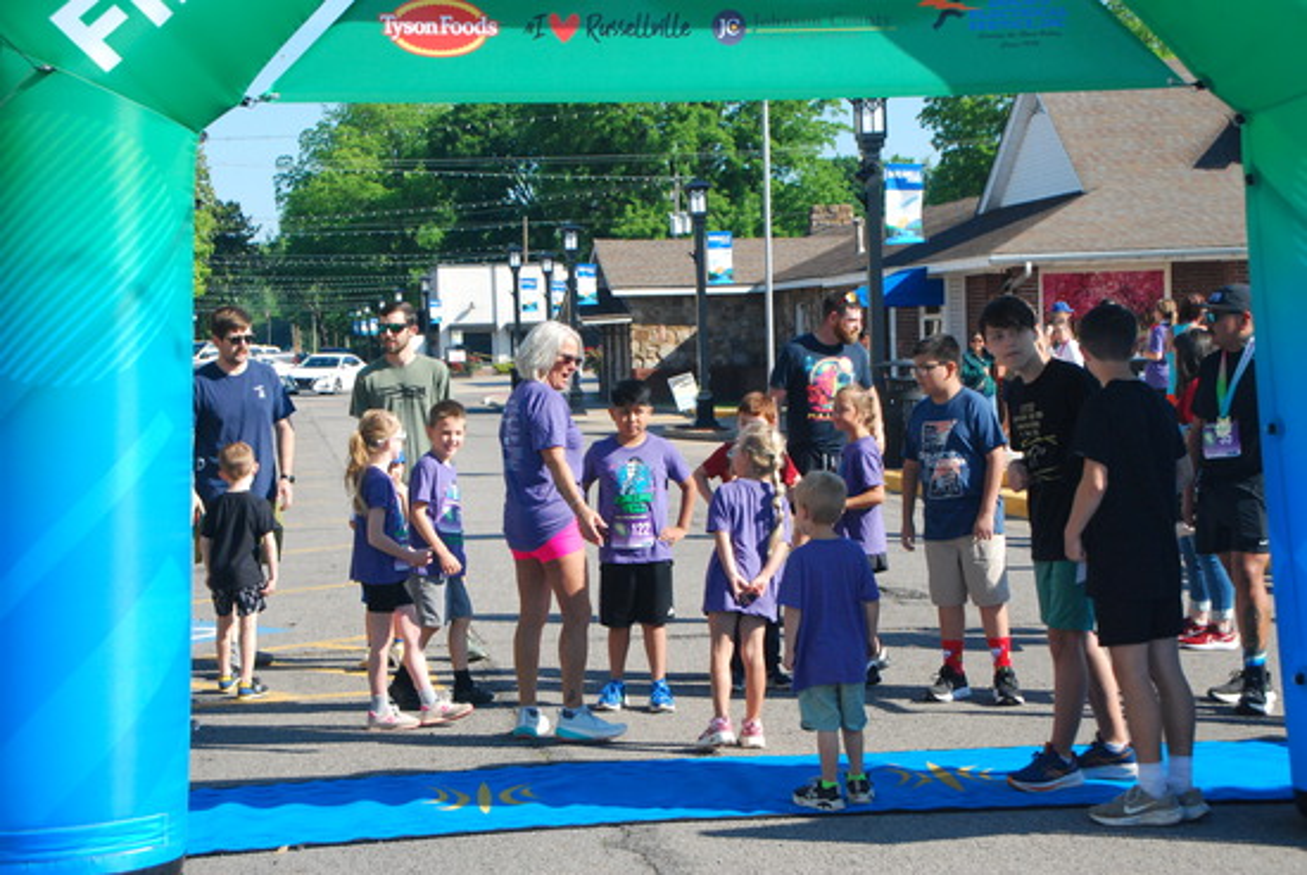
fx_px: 2508
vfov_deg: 19.8
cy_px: 438
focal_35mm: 69
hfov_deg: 29.2
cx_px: 654
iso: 800
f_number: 8
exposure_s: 1/1000
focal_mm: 46
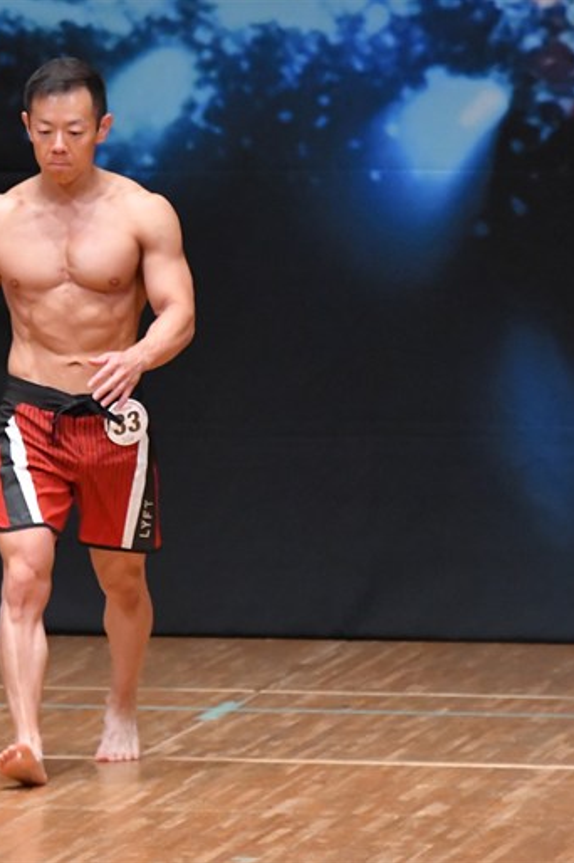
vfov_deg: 4.3
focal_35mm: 475
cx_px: 90
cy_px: 432
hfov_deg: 2.9
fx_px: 11375
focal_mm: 210
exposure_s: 1/400
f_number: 5.6
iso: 6400
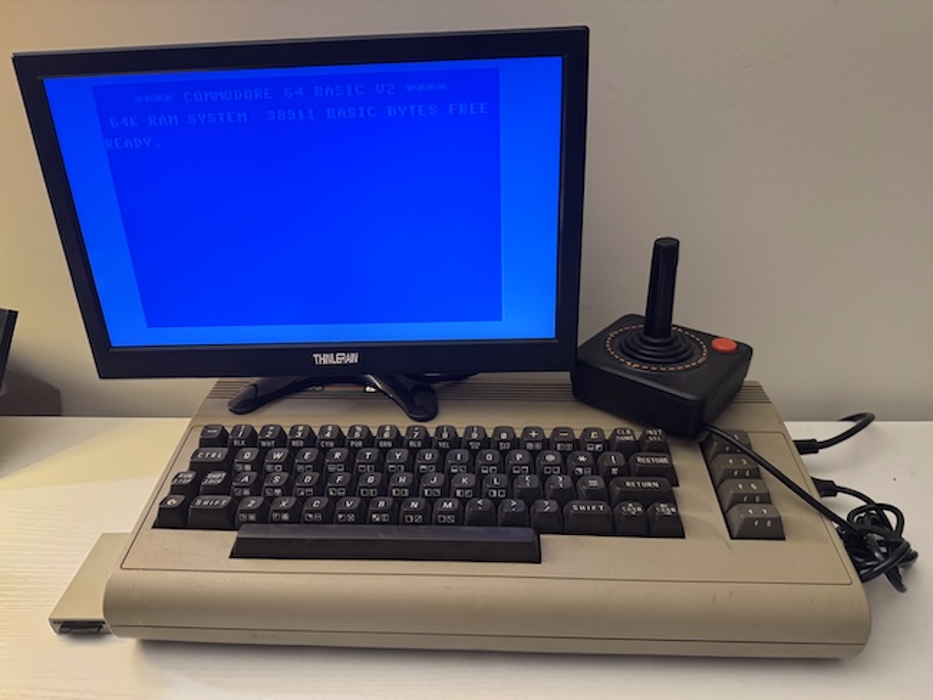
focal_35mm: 24
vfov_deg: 56.8
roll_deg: +1.0
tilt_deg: -29.3
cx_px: 466
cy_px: 350
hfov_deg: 71.6
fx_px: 647
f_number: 1.78
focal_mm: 6.76
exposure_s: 1/60
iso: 500
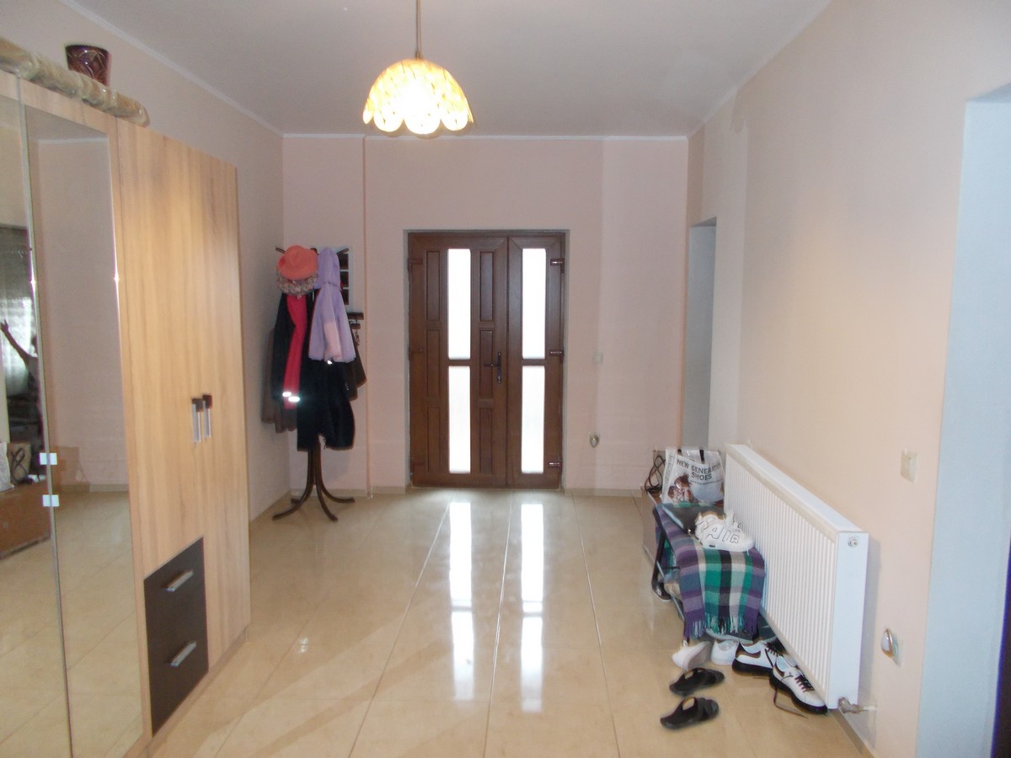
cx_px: 506
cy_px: 379
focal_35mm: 26
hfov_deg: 67.3
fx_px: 759
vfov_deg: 53.1
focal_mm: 4.6
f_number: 3.2
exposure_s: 1/30
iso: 280
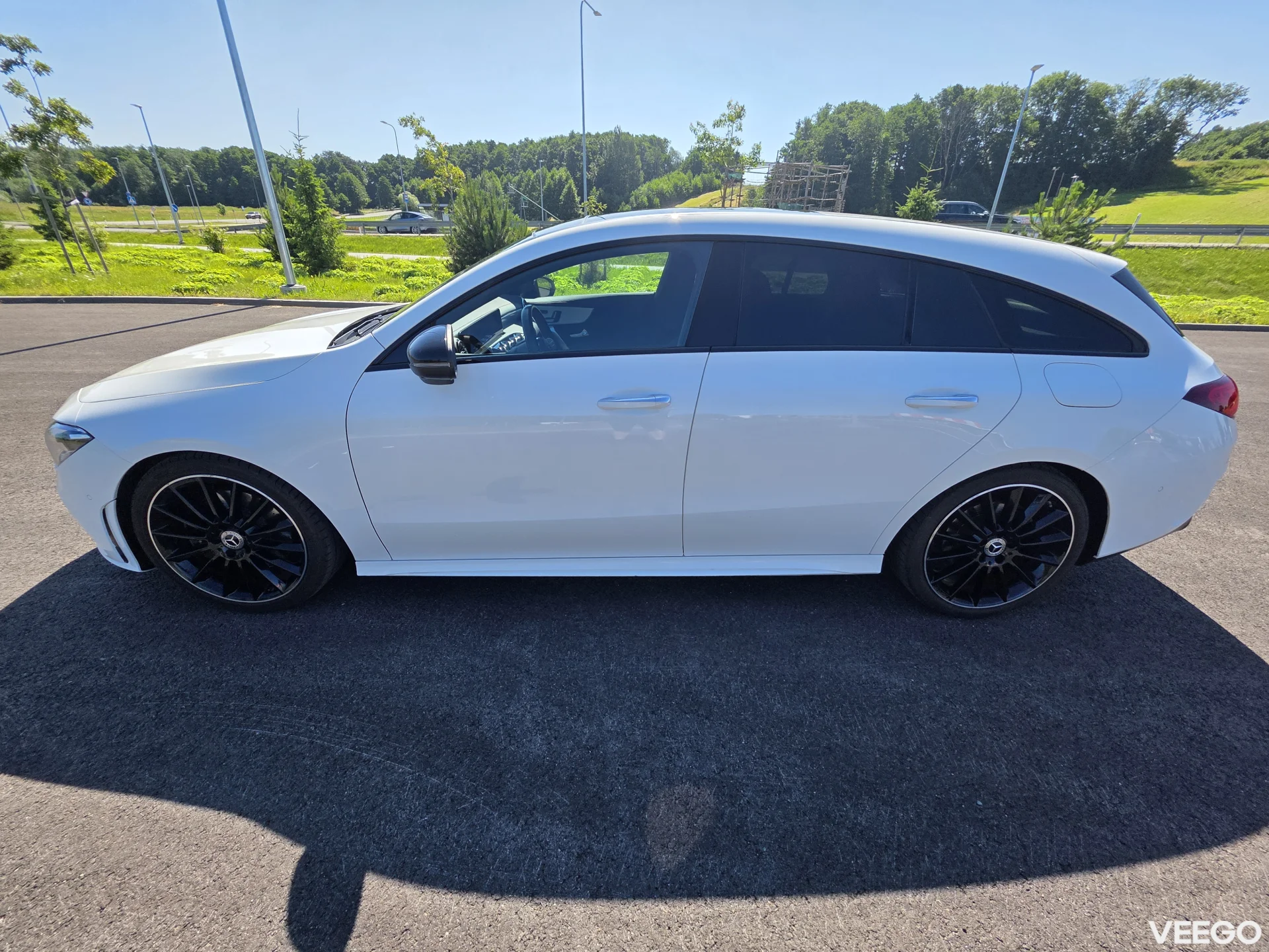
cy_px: 476
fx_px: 477
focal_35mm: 13
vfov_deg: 89.9
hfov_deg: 106.2
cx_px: 634
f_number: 1.9
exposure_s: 1/2000
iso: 64
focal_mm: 2.2
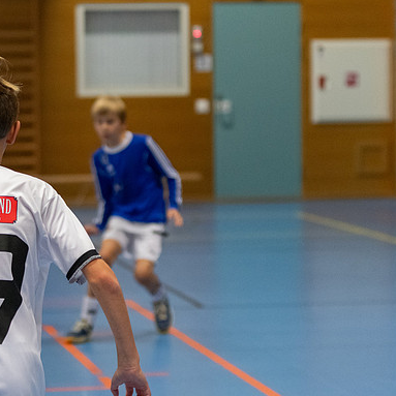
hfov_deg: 10.1
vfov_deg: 10.2
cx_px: 104
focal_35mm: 172
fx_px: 2226
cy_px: 199
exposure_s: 1/500
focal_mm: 86
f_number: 2.8
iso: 5600
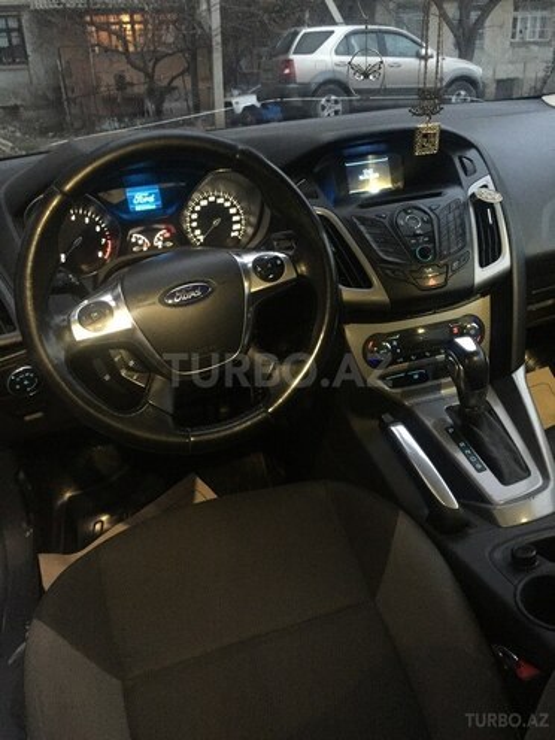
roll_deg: +2.9
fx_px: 620
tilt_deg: -26.4
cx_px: 278
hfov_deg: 48.2
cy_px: 370
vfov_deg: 61.7
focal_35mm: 29
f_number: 2.2
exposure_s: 1/17
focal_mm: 4.15
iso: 500
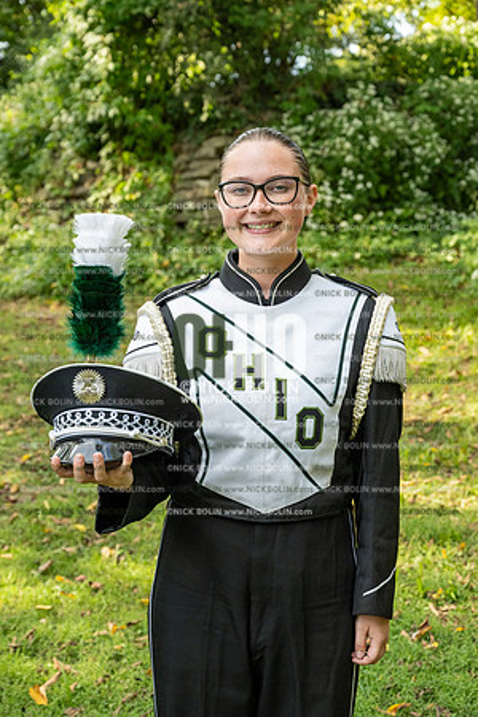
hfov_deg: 23.4
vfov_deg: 34.5
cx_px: 239
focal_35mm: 58
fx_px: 1155
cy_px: 358
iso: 1000
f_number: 5.6
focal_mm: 58
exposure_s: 1/640
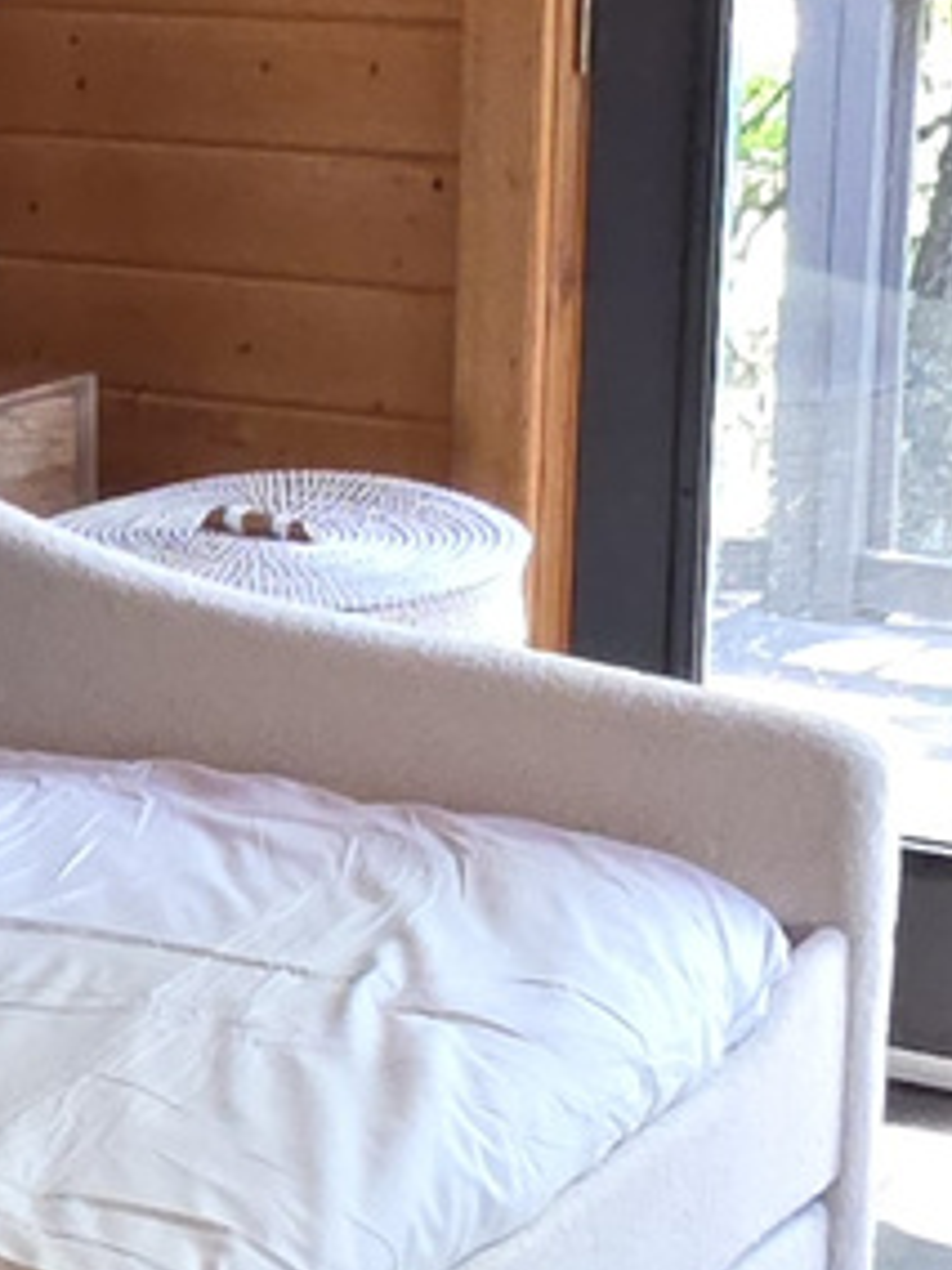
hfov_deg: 14.6
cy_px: 876
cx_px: -54
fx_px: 3630
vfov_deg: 19.8
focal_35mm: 99
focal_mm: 2.2
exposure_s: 1/60
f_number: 1.9
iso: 200
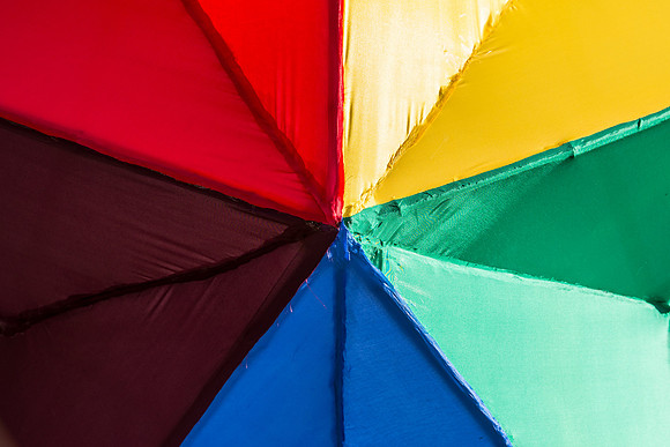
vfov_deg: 21.9
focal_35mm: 62
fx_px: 1154
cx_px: 335
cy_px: 224
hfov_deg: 32.4
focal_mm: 62
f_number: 8
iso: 140
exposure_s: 1/250
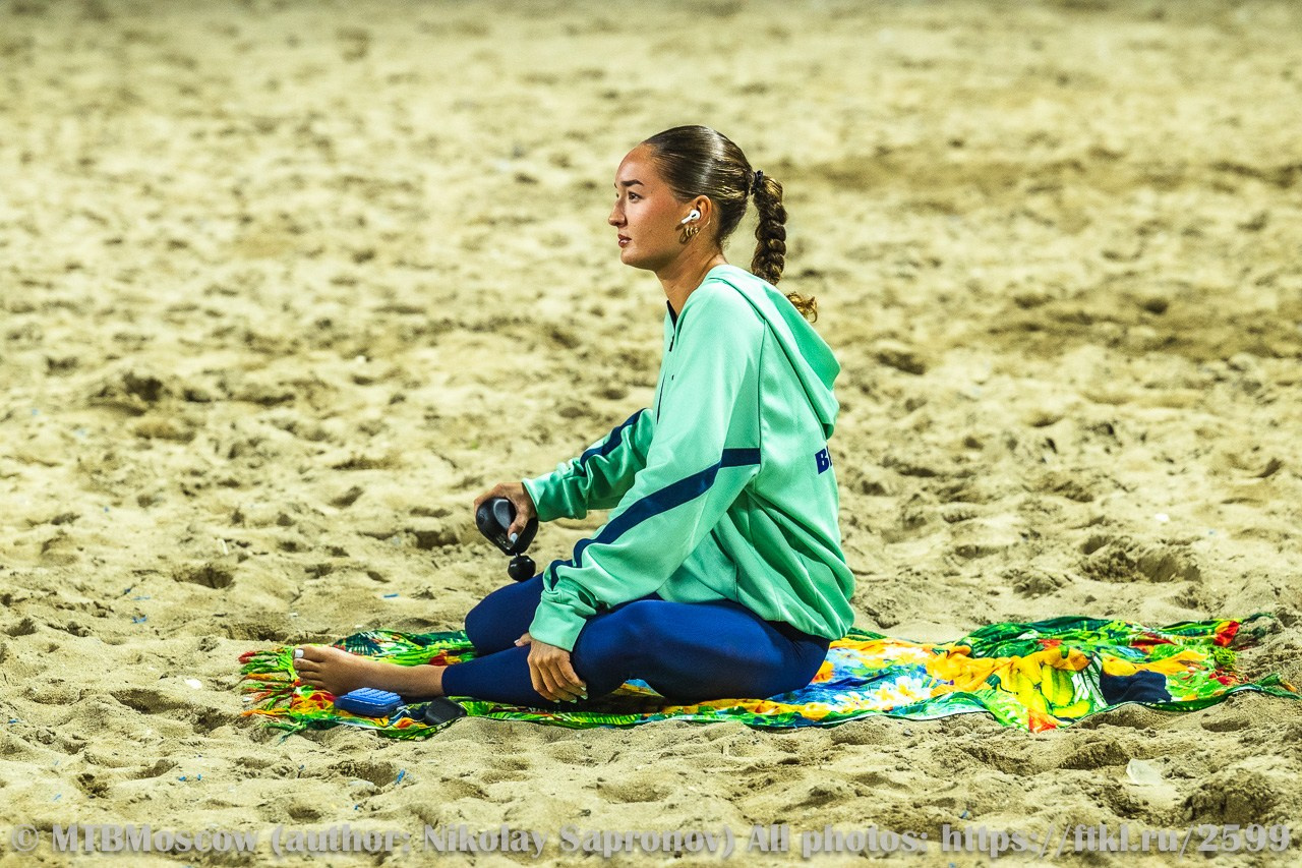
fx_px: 6762
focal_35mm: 187
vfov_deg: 7.3
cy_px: 434
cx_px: 651
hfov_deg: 11.0
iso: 1600
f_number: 3.5
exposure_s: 1/500
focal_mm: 125
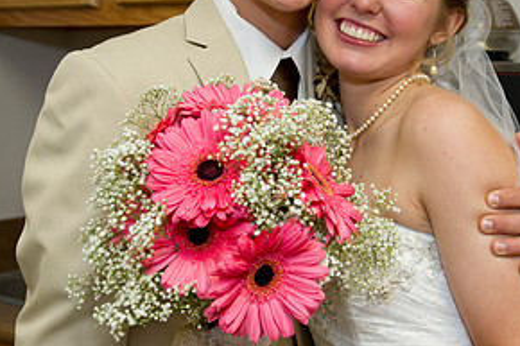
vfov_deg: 21.1
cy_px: 106
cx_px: 287
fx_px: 924
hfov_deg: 31.4
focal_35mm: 64
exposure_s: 1/125
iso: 1600
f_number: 4.5
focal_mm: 32
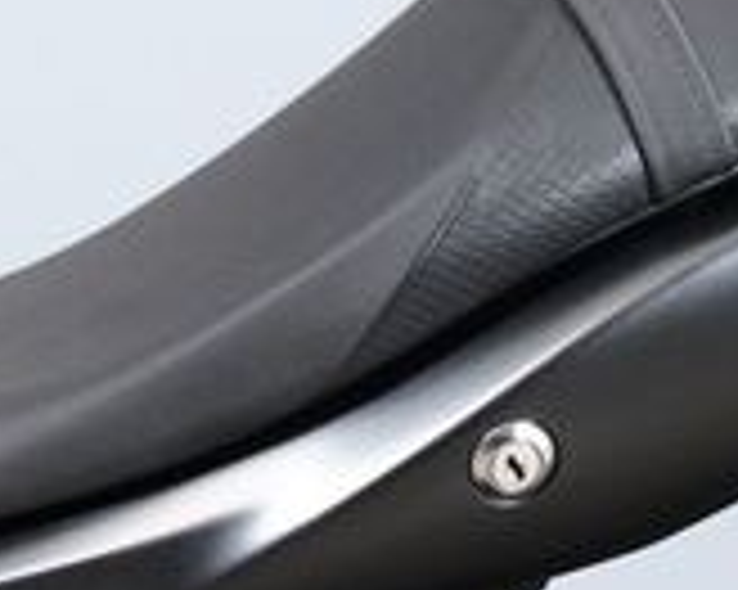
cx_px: -684
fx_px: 8404
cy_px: 169
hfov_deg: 5.0
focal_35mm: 385
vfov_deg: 4.0
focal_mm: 105
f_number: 7.1
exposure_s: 1/100
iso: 5000
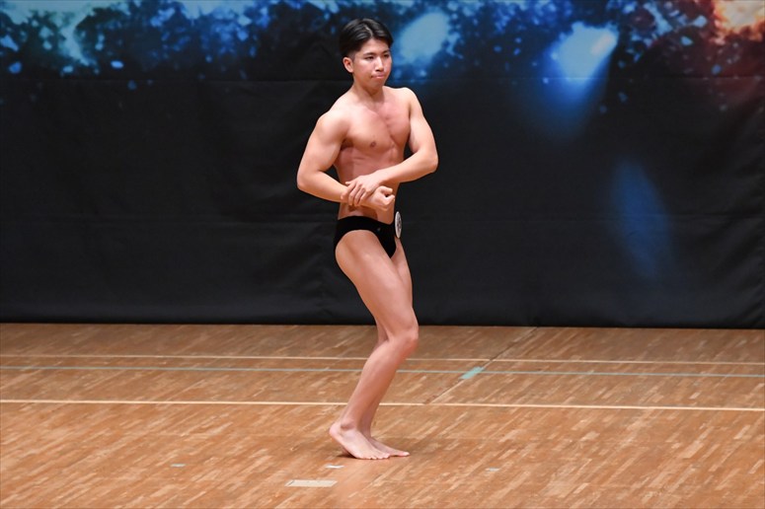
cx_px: 382
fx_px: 6053
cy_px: 254
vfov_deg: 4.8
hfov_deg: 7.2
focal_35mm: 285
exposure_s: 1/400
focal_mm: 190
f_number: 5.6
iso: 6400
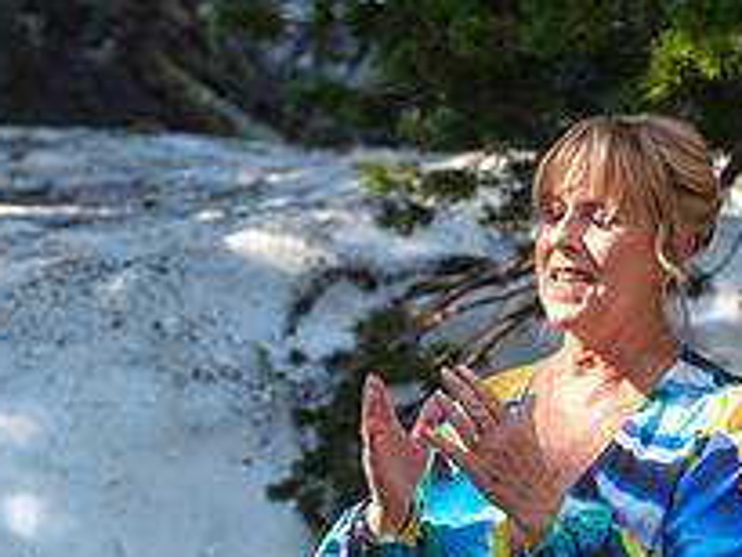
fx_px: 5126
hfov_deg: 8.2
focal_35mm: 239
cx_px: 713
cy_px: 635
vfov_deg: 6.2
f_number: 3.2
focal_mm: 58.7
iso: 400
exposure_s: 1/450
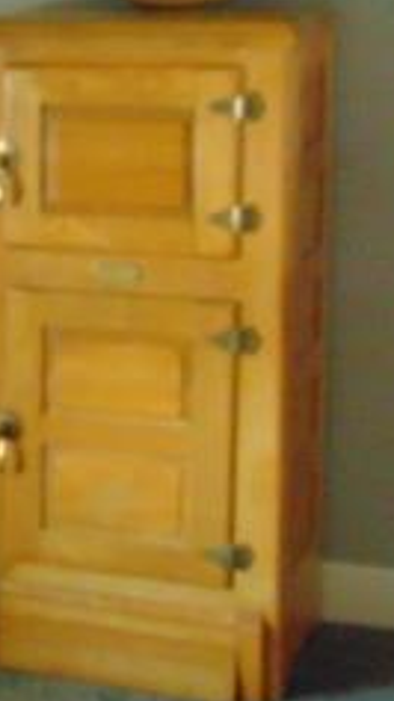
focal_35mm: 97
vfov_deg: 22.0
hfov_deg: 11.5
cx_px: -317
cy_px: 260
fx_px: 1805
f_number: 3.2
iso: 800
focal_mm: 5.8
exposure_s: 1/30
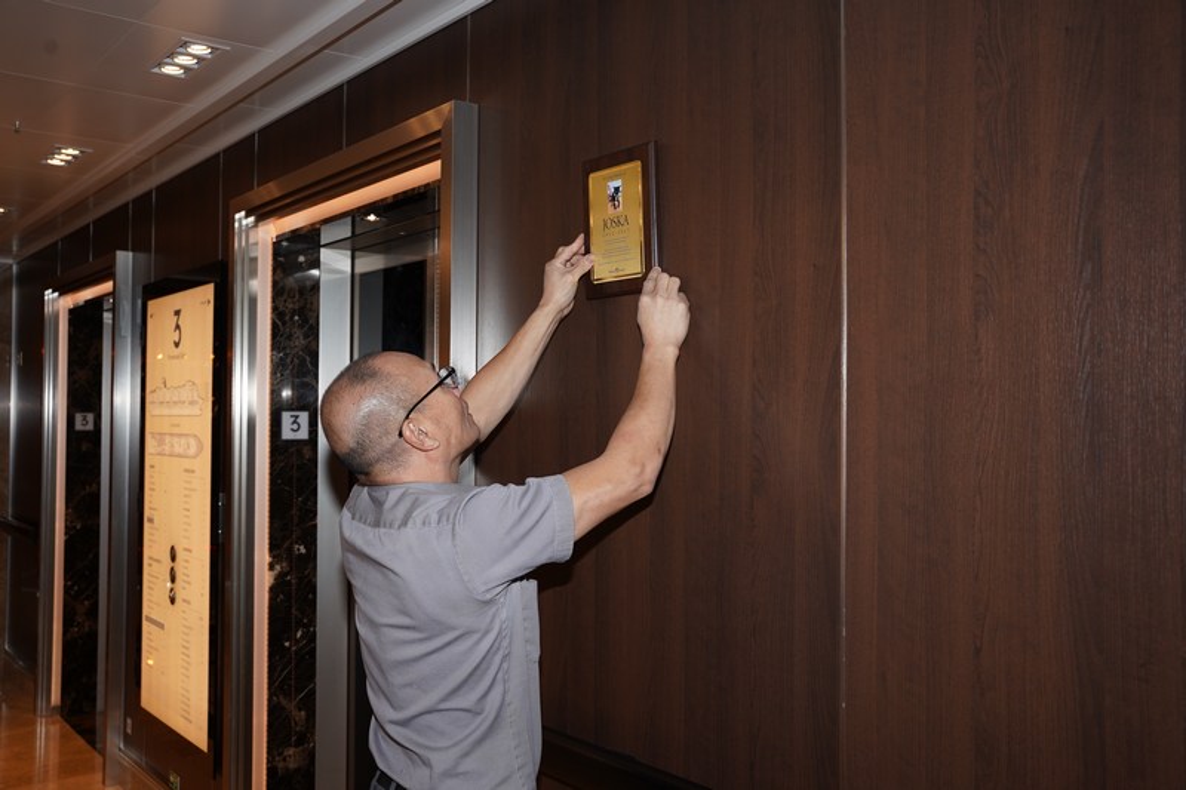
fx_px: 1133
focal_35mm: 34
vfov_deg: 38.4
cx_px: 593
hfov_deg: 55.3
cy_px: 395
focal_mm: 34.4
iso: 400
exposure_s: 1/80
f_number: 6.3
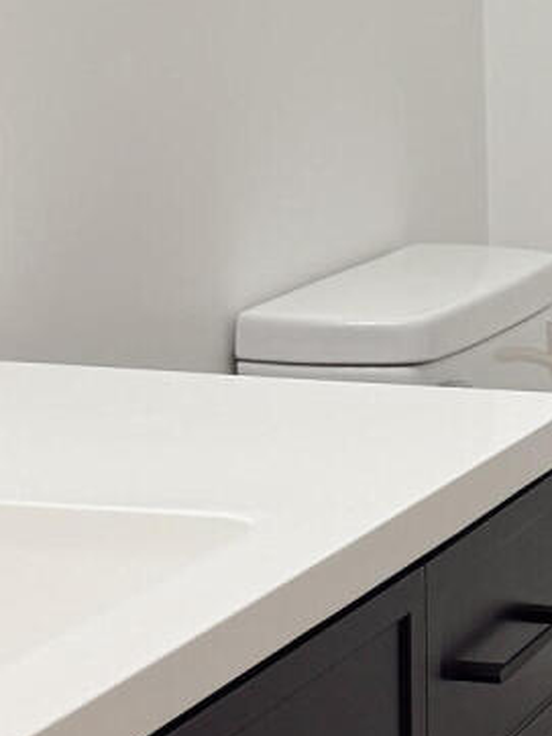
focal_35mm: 133
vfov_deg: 14.8
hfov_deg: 10.6
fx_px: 2826
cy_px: 355
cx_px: 957
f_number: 1.78
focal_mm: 6.76
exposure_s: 1/120
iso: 100
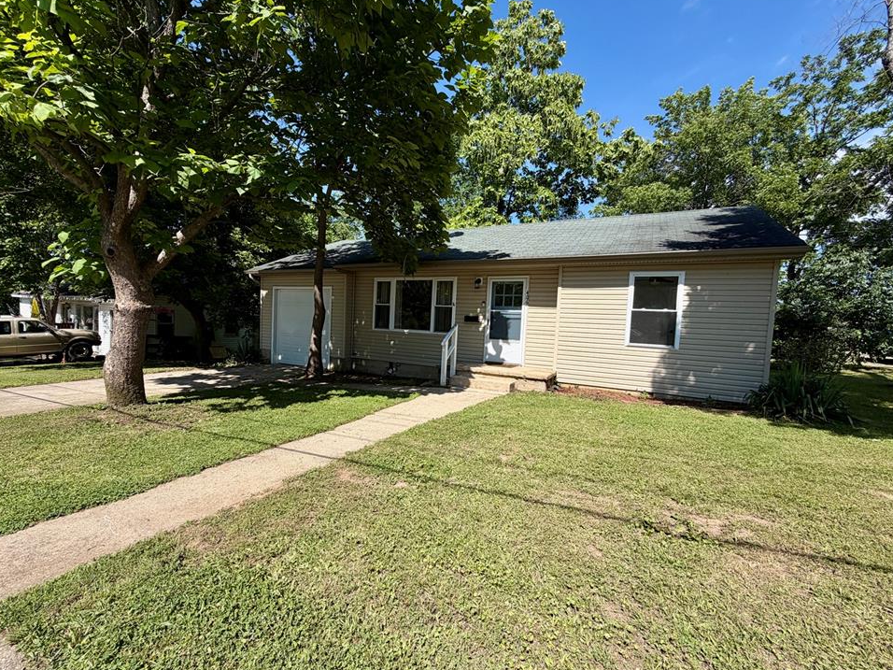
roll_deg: -2.4
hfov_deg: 98.2
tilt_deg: -4.2
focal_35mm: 15
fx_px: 387
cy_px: 345
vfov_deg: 81.7
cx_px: 454
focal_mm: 2.22
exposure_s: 1/770
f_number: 2.2
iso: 20
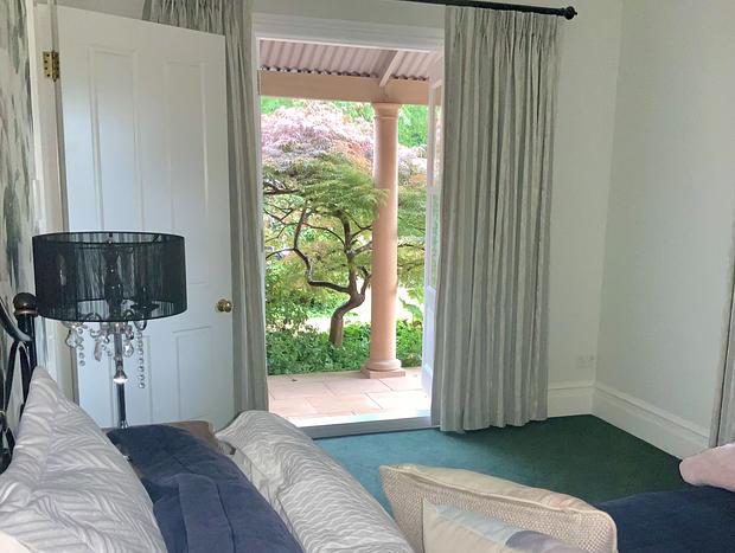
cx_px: 368
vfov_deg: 48.3
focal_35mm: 29
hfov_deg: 61.6
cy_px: 276
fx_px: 617
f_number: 1.8
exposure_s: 1/30
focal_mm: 3
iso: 80
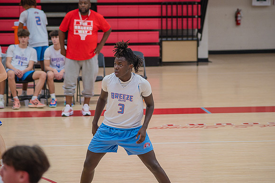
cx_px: 138
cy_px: 92
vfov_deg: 7.9
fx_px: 1326
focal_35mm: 174
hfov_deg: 11.8
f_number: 5.3
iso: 1000
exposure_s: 1/250
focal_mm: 165
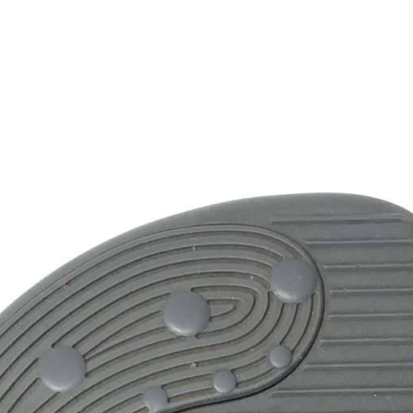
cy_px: 474
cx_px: 202
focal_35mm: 85
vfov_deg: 19.4
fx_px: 1147
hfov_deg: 20.4
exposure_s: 1/30
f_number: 2.4
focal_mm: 3.3
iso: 50
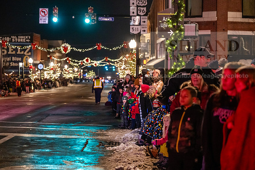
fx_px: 609
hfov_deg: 23.6
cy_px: 85
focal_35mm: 86
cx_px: 128
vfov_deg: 15.9
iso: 4000
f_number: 2.8
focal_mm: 86
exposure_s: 1/200
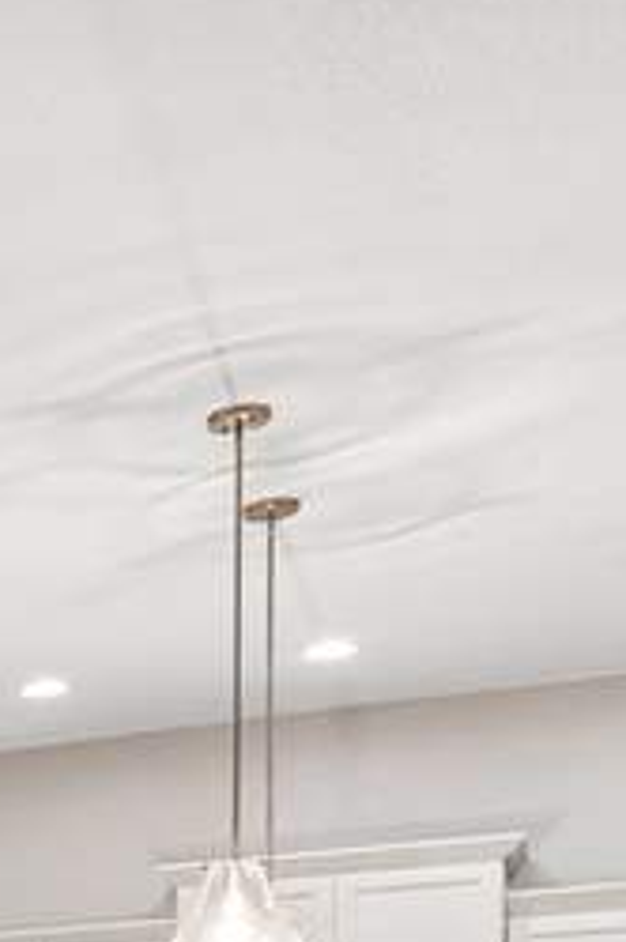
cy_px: 1249
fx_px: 2145
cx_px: -909
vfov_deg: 22.1
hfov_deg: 12.6
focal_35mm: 82
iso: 400
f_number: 10
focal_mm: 16
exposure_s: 1/15
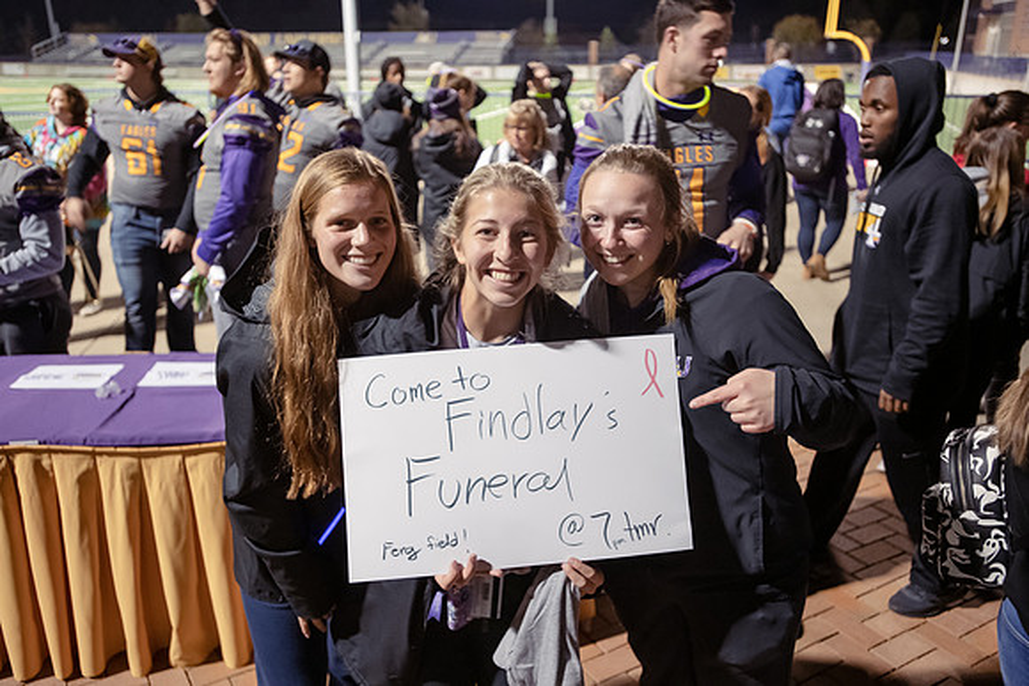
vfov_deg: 41.1
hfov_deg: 58.7
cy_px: 343
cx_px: 514
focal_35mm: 32
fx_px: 915
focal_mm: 32
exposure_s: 1/80
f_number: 3.5
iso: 4000
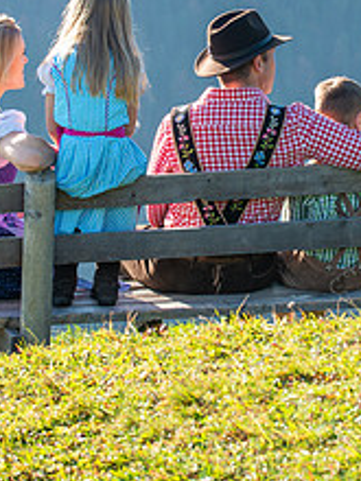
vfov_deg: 9.1
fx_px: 3031
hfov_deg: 6.8
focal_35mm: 218
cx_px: 236
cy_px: 108
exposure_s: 1/250
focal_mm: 86
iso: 100
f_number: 7.1
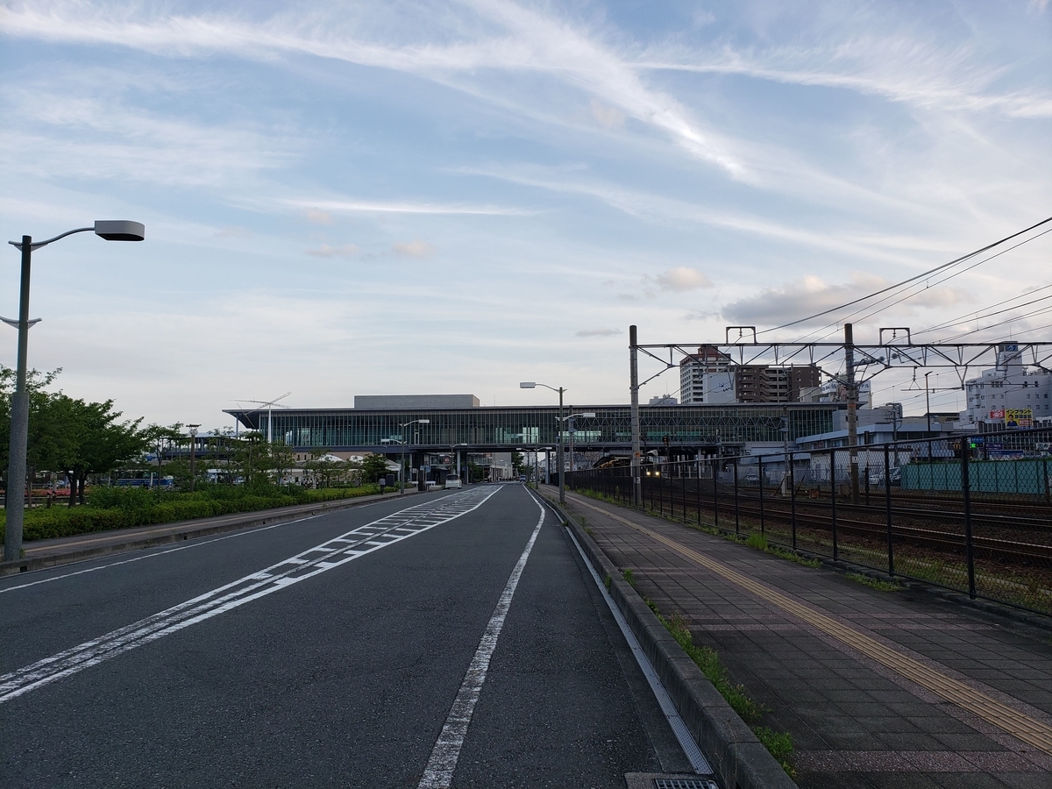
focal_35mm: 26
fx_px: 790
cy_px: 394
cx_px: 526
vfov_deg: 53.1
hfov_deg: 67.3
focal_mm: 4.3
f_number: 2.4
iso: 50
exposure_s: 1/407
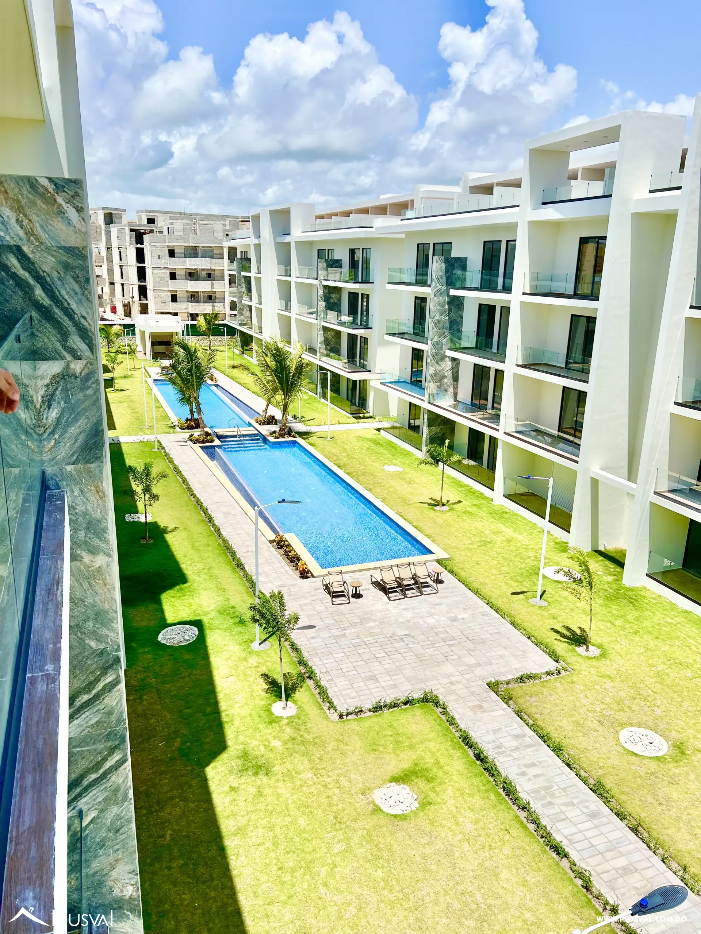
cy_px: 467
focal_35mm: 26
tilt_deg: -16.1
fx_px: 702
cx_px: 350
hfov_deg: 53.1
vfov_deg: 67.3
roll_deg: -0.6
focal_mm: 5.7
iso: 50
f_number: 1.5
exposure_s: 1/6993
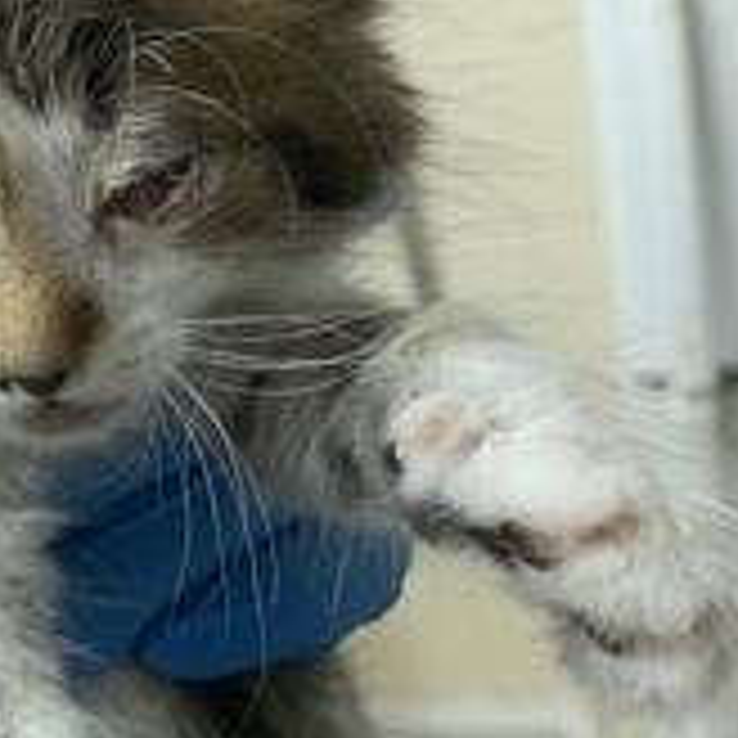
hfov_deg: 27.8
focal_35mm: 59
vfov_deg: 28.8
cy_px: 504
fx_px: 1423
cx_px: 52
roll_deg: +12.7
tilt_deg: -15.6
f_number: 1.8
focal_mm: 4.25
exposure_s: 1/60
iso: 80
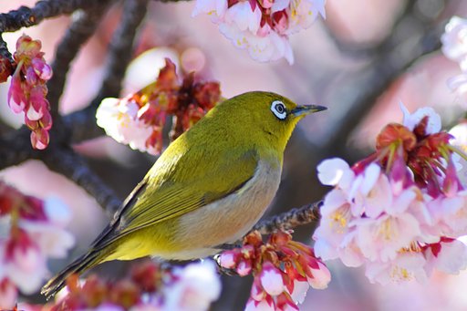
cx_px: 234
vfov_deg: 3.1
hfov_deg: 4.6
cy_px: 156
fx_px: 5835
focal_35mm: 450
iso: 500
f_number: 8
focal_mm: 300
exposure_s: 1/500
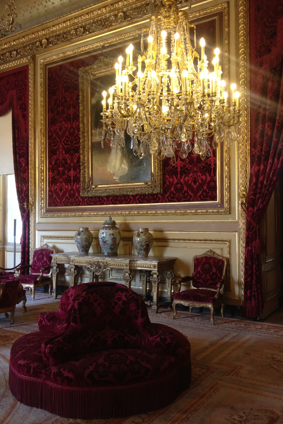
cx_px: 139
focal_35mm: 37
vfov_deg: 51.9
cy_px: 210
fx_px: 436
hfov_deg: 35.9
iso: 160
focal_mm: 4.28
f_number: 2.4
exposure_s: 1/20
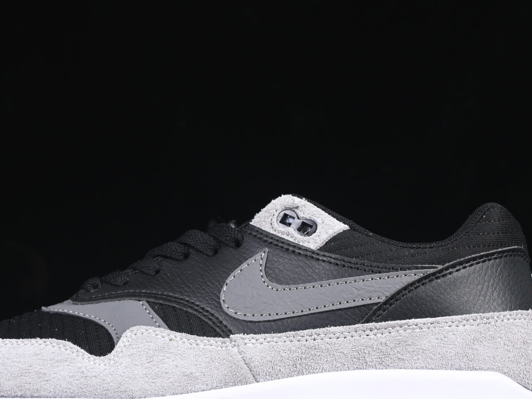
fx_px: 1968
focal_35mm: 128
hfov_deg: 15.4
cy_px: 273
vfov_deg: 11.6
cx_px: 234
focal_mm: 50
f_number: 6.3
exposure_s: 1/60
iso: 160
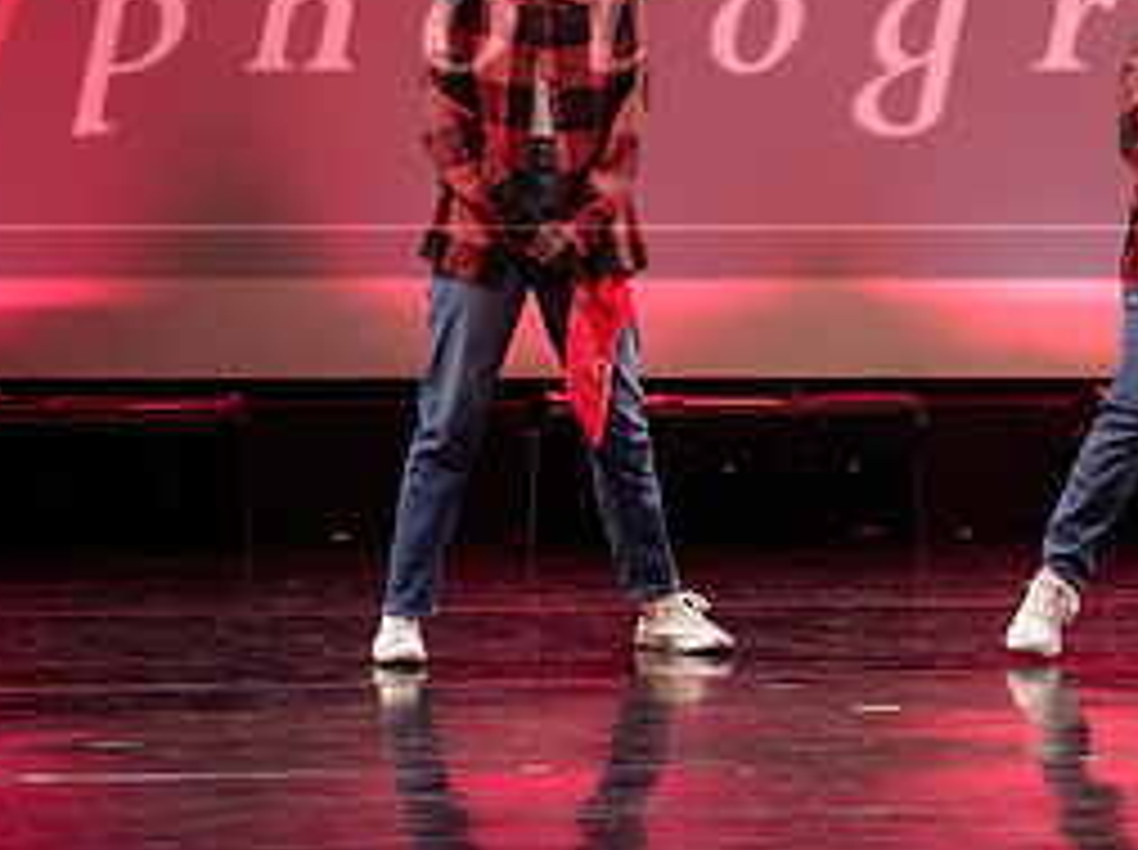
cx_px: 873
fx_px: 7977
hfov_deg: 8.1
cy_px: 47
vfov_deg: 6.1
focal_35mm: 243
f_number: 2.8
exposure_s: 1/200
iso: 1600
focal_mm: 110
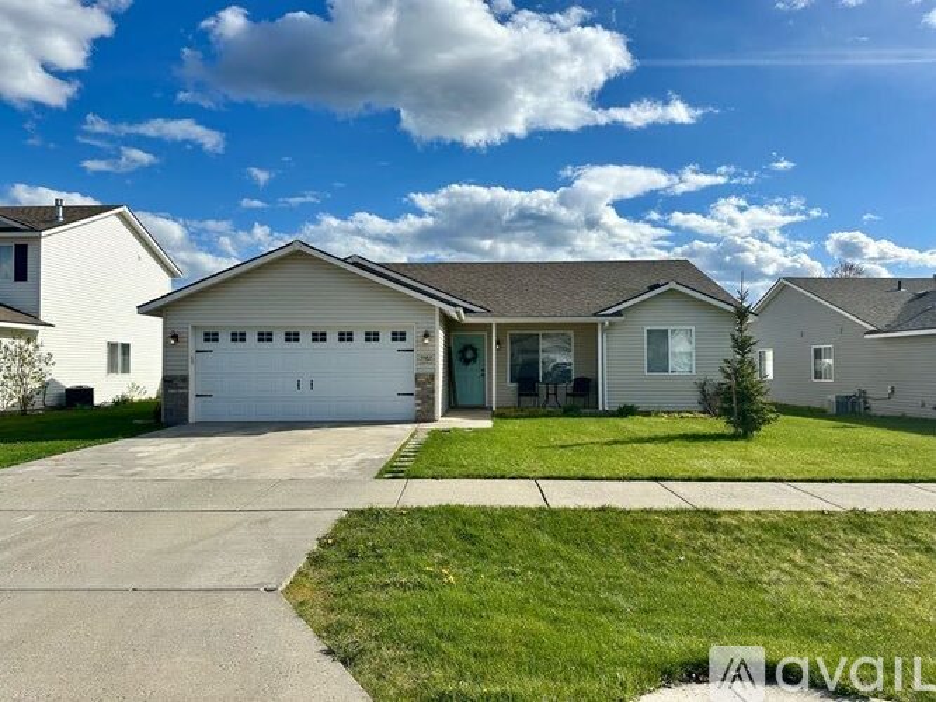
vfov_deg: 56.8
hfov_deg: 71.6
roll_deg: +0.0
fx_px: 649
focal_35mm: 24
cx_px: 468
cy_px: 351
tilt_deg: +1.1
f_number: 1.78
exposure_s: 1/6211
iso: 80
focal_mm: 6.86
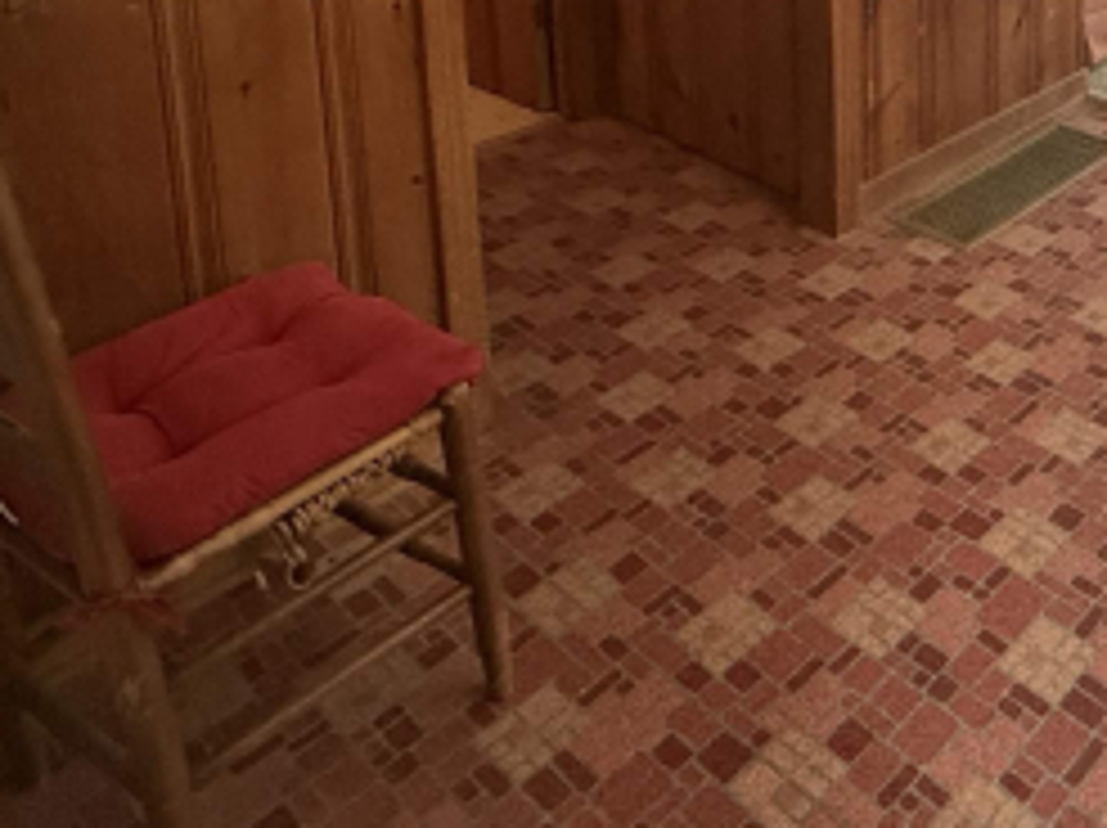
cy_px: -198
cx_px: 1118
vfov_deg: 30.9
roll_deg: -1.7
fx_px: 1214
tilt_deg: -9.4
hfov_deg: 42.1
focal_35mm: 38
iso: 400
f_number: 2.2
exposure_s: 1/60
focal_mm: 2.22
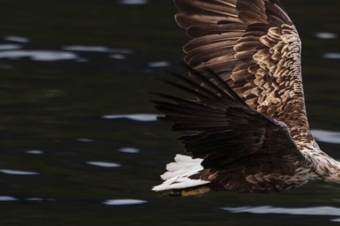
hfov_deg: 2.3
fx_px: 8525
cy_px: 159
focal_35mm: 903
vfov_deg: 1.5
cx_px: 283
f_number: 5.6
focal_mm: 300
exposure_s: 1/400
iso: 800
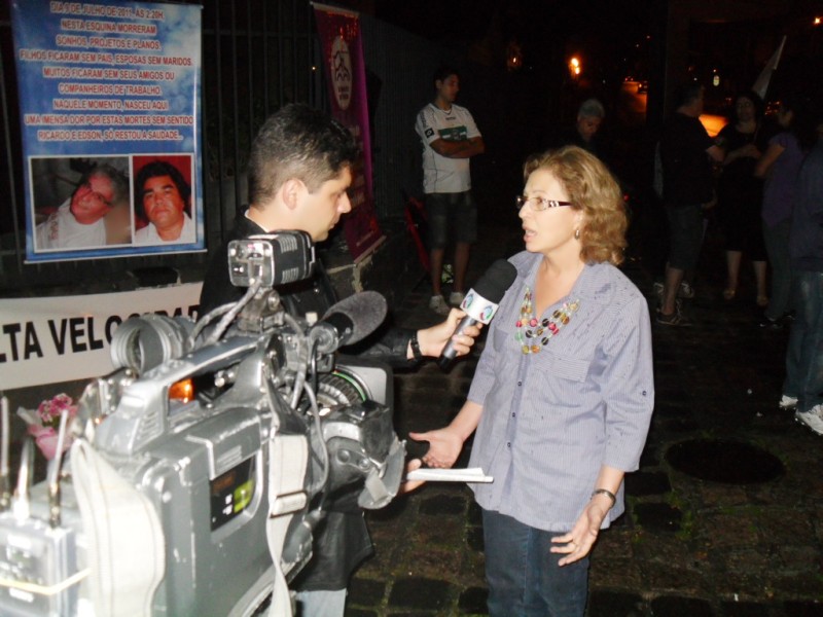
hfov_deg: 52.6
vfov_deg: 40.7
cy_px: 308
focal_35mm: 35
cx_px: 412
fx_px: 832
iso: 240
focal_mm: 6.2
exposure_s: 1/45
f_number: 2.8
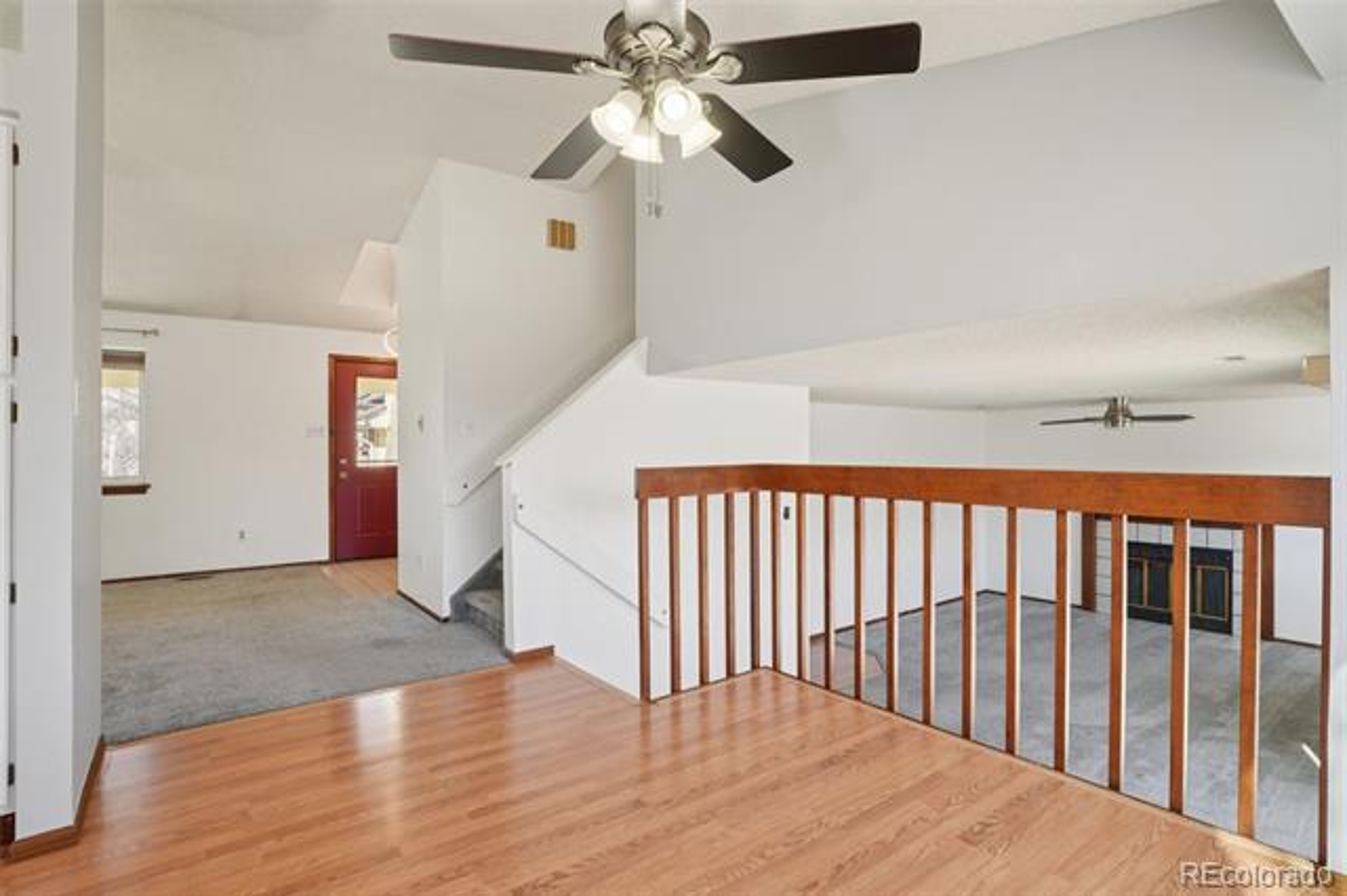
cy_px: 448
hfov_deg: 95.0
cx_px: 674
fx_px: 617
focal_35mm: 16
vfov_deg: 72.0
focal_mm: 11
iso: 160
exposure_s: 1/30
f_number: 8
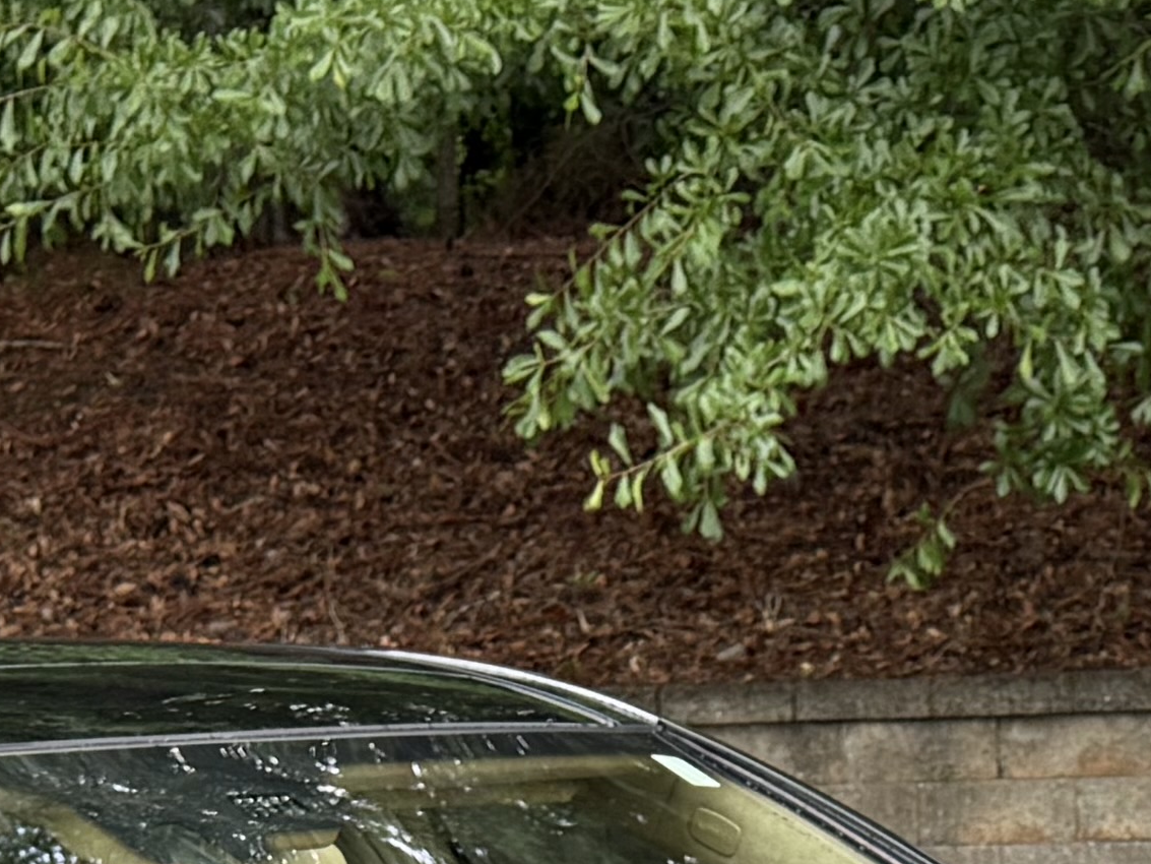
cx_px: 825
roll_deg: +1.6
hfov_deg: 16.2
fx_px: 4024
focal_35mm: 121
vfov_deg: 10.6
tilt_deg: -19.3
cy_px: 2058
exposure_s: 1/665
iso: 100
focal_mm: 6.76
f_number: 1.78
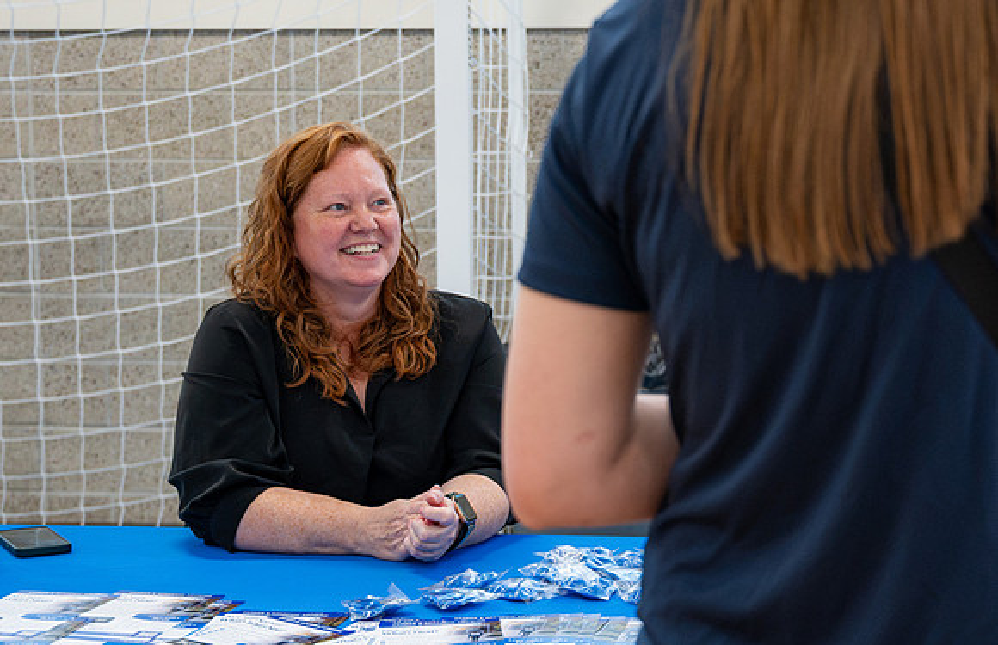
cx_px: 632
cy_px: 390
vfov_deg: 19.0
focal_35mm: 70
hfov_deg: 28.9
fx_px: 1930
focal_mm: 43
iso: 2000
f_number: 4
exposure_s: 1/250
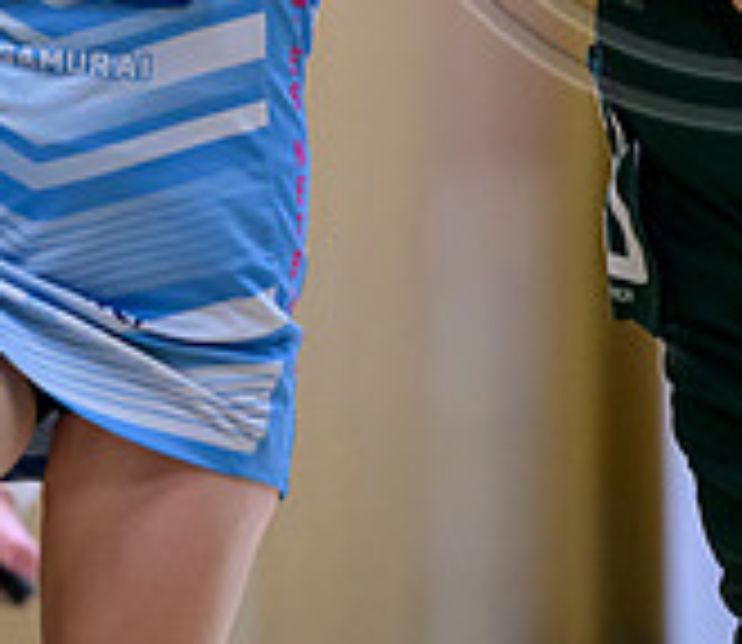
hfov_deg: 3.7
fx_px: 11369
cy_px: -326
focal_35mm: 501
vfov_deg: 3.2
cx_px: 845
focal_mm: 135
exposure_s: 1/1250
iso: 4000
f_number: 3.2
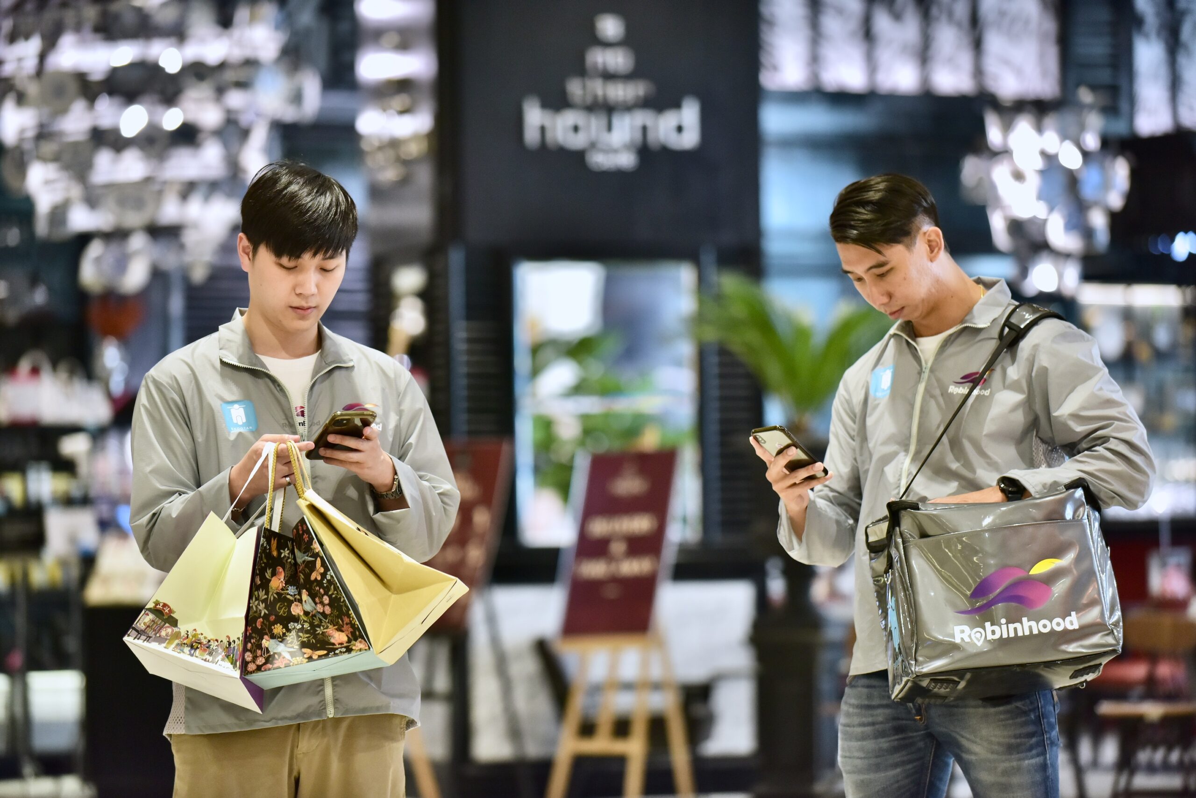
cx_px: 598
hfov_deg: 14.6
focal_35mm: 140
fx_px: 4653
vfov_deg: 9.8
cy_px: 399
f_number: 2.8
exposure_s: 1/160
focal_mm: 140
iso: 1250
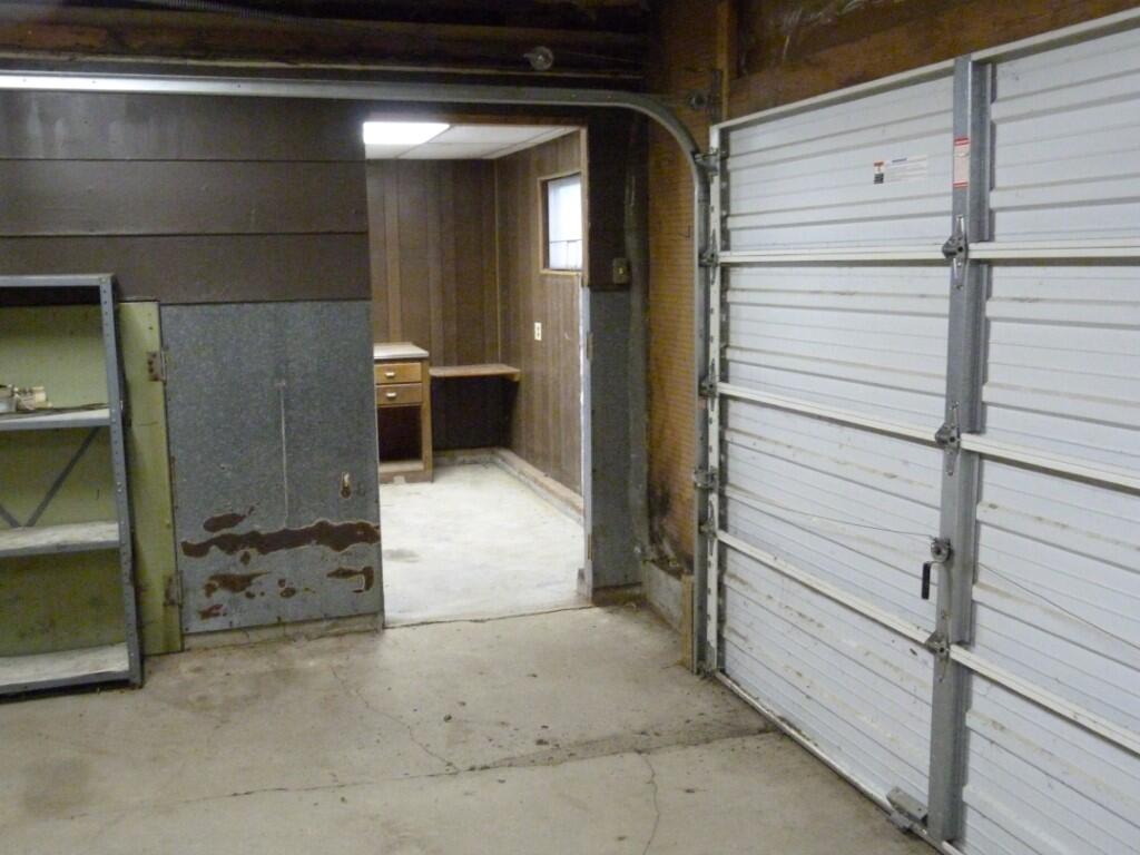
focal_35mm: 33
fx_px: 1087
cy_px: 428
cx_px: 570
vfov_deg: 42.9
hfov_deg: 55.4
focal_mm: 5.9
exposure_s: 1/40
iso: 800
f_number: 3
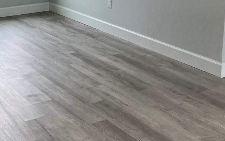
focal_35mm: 72
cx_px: 79
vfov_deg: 17.8
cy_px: 15
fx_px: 442
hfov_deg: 28.4
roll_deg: +0.6
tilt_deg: -14.3
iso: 40
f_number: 1.6
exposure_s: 1/120
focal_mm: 5.1
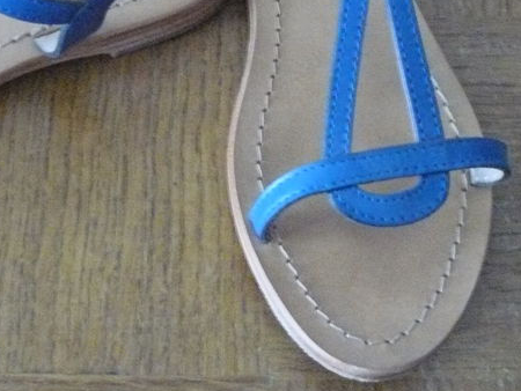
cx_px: 120
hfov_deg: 24.1
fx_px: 1205
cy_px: 78
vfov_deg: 18.3
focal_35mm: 80
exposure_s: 1/8
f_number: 2.8
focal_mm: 6
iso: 800
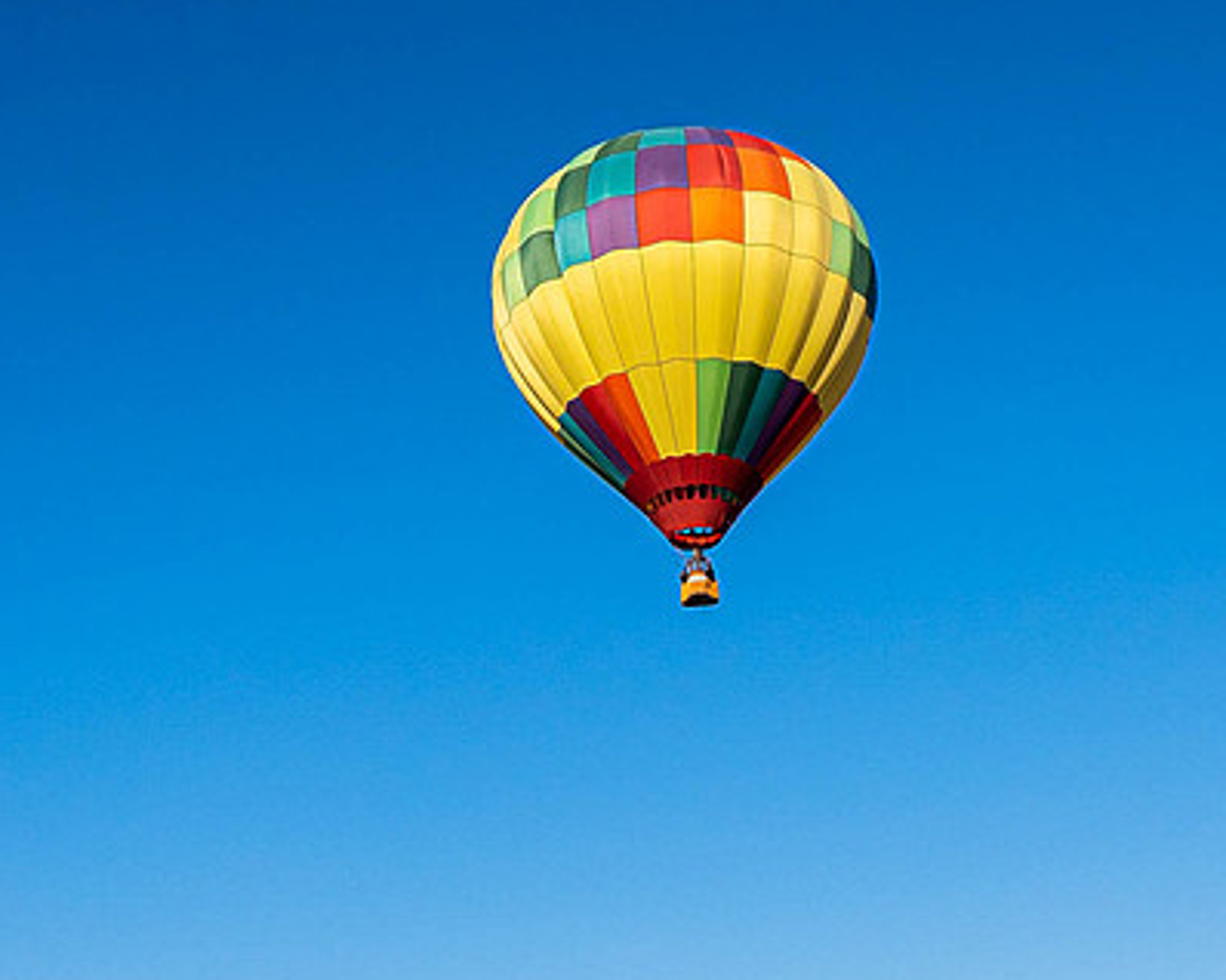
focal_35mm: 52
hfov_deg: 36.0
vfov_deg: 29.1
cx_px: 571
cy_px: 433
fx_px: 1886
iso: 200
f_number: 8
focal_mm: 18.5
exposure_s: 1/250
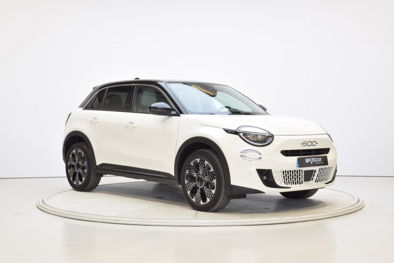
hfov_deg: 35.1
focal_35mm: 57
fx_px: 624
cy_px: 132
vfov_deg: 23.8
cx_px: 197
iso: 100
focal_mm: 38
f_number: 22
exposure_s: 1.3
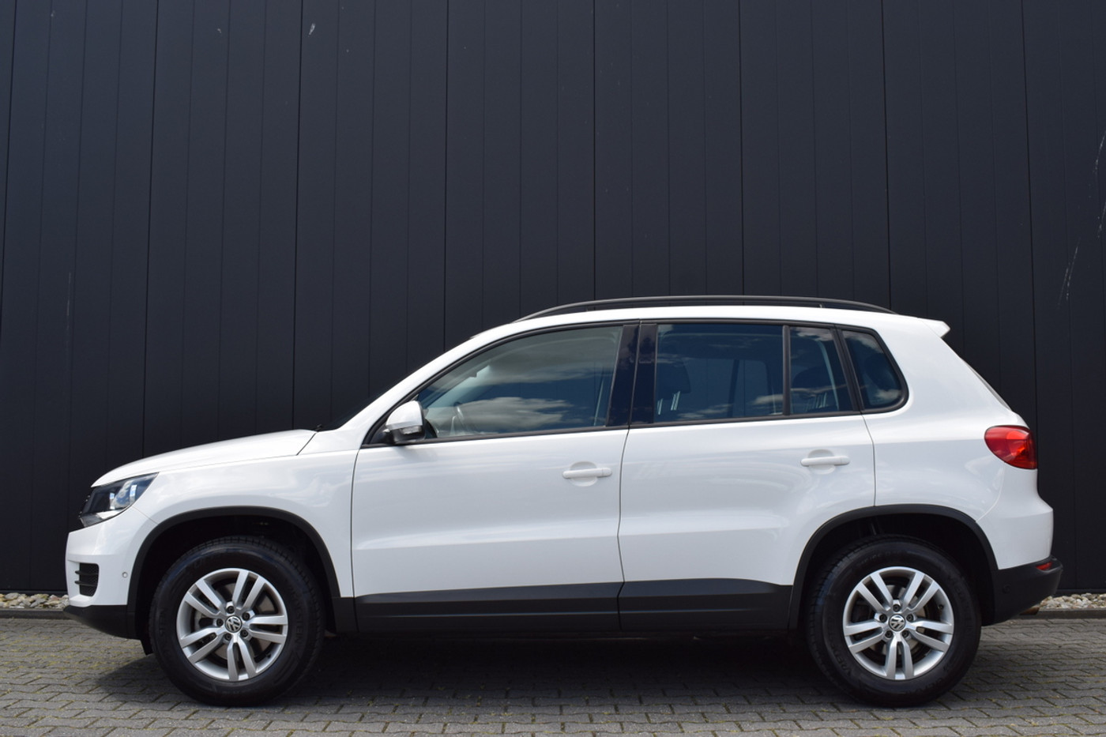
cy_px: 368
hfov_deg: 53.1
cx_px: 553
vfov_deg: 36.9
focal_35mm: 36
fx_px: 1106
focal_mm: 24
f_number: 8
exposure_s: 1/250
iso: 200
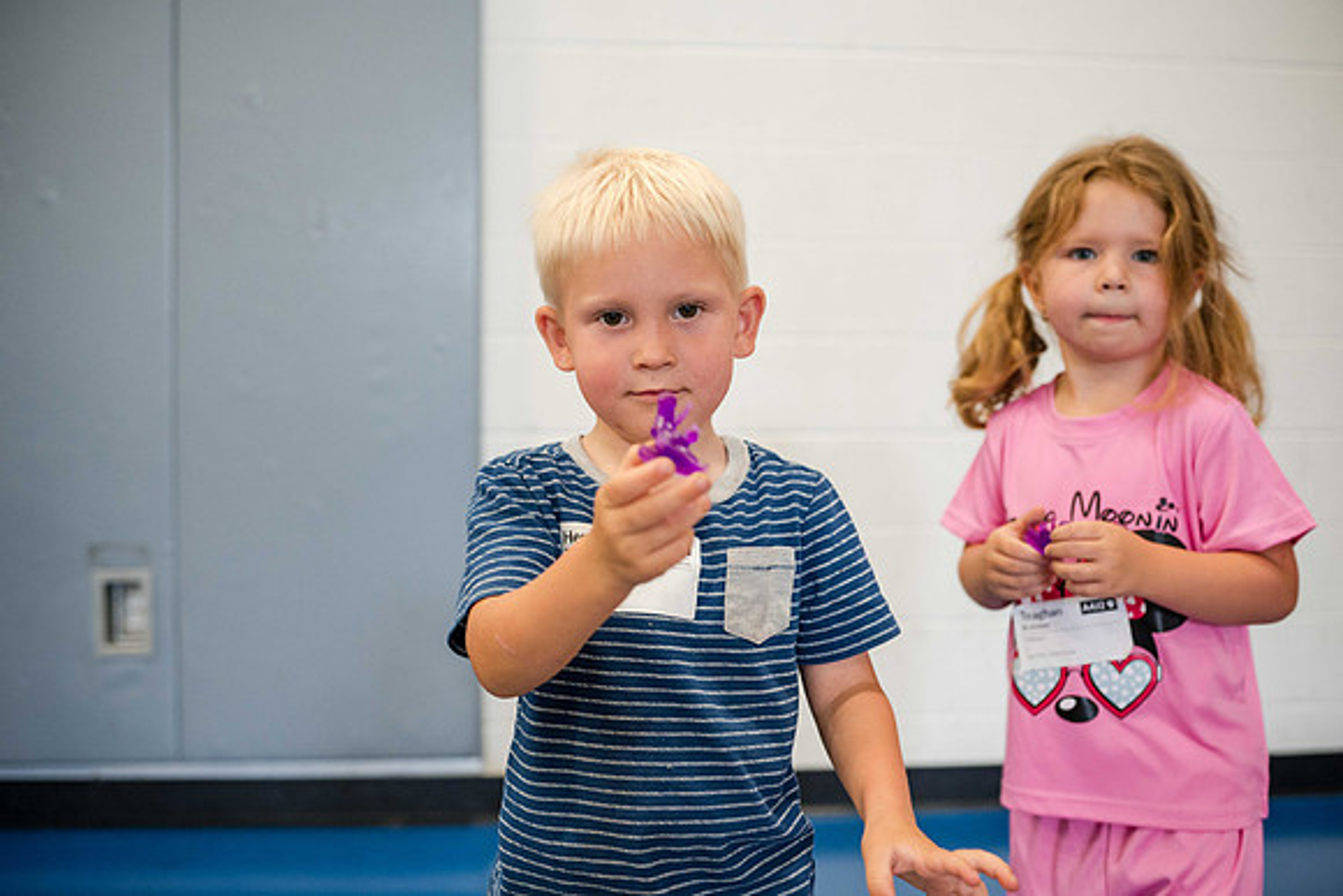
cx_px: 665
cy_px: 450
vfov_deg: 37.1
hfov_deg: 53.4
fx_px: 1335
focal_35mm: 36
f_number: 2.8
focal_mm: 35
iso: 2800
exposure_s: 1/125
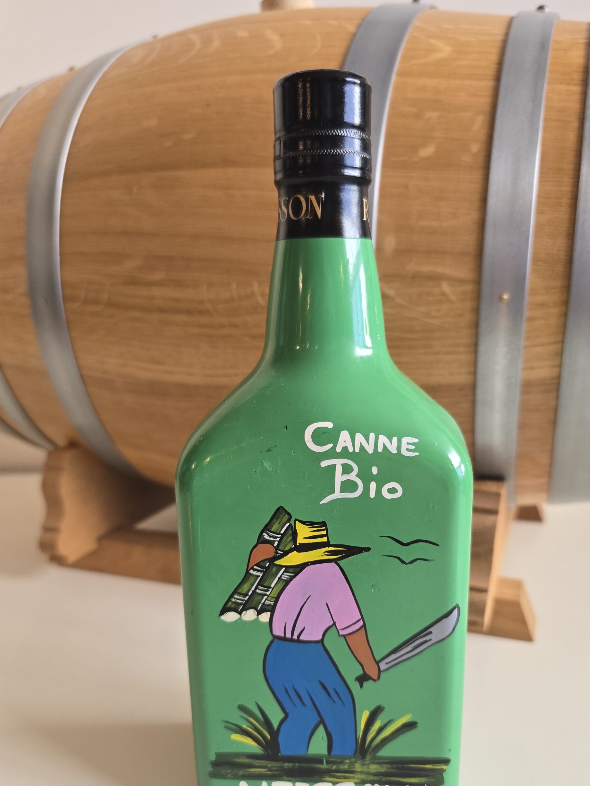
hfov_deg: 51.3
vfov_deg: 64.9
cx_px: 317
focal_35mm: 27
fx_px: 614
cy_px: 459
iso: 200
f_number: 1.7
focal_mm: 6.3
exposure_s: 1/100
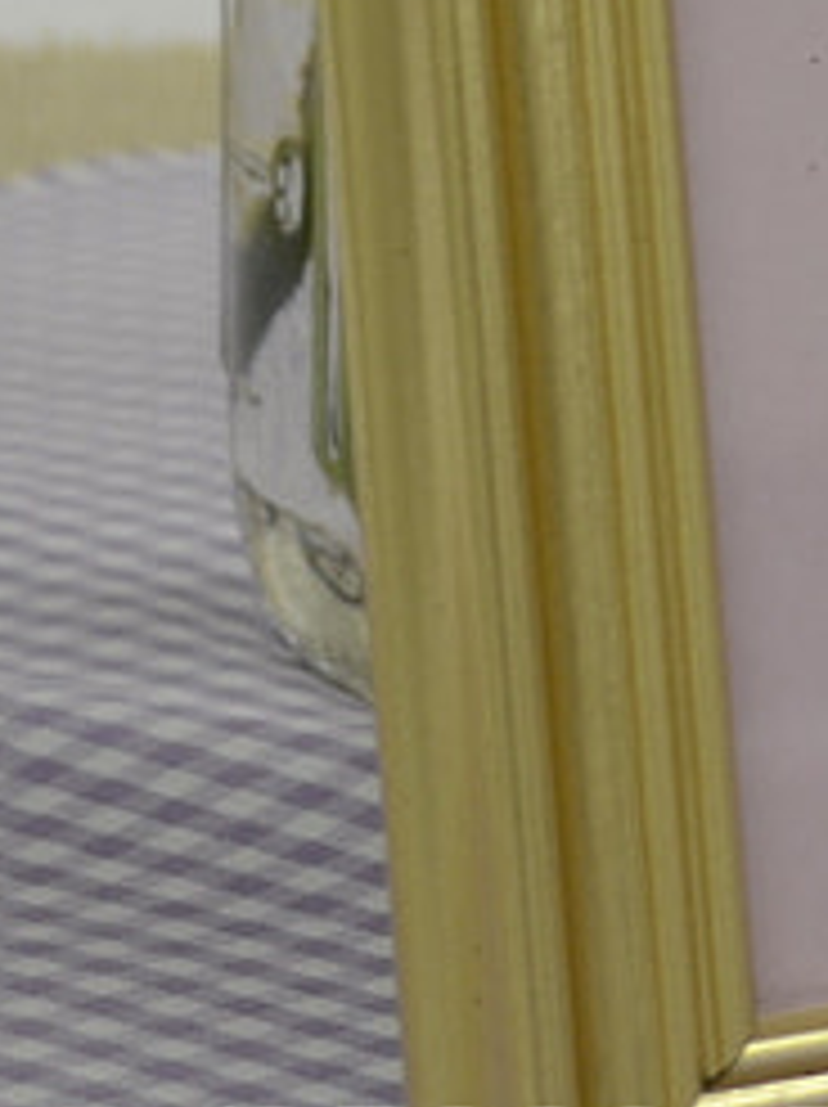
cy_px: -886
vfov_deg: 7.9
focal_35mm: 244
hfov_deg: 5.8
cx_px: 2282
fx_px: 7795
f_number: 4.2
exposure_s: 1/20
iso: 100
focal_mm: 26
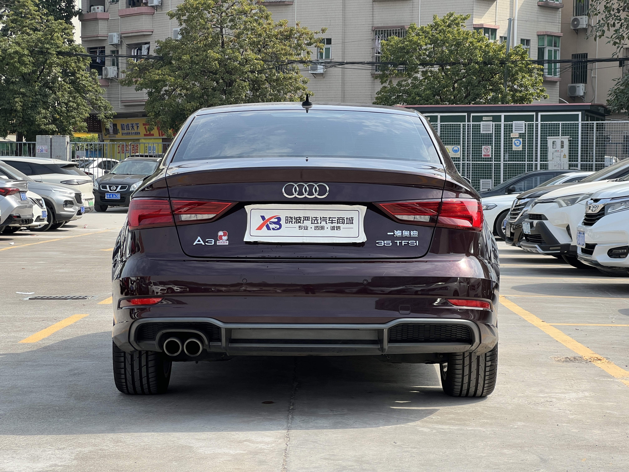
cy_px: 236
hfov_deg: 25.3
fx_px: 1399
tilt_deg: -2.0
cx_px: 314
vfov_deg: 19.1
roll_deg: -0.5
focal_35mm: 77
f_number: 2.8
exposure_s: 1/455
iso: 32
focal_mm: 9
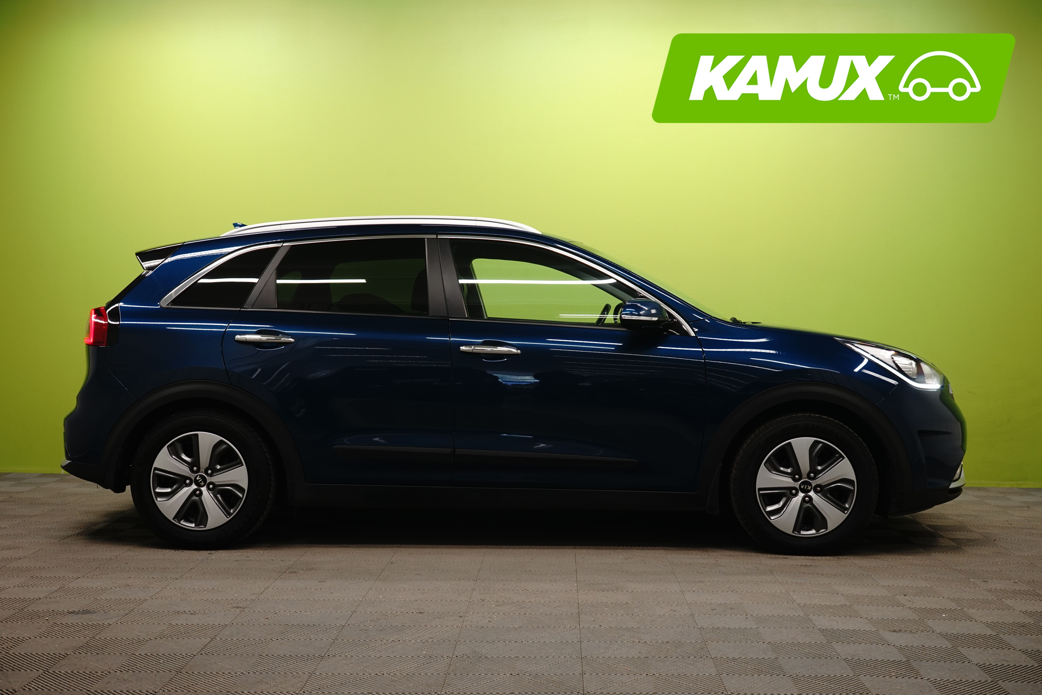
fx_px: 1273
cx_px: 521
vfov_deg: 30.5
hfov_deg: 44.5
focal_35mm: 44
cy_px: 348
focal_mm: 44
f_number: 9
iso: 500
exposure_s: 1/6
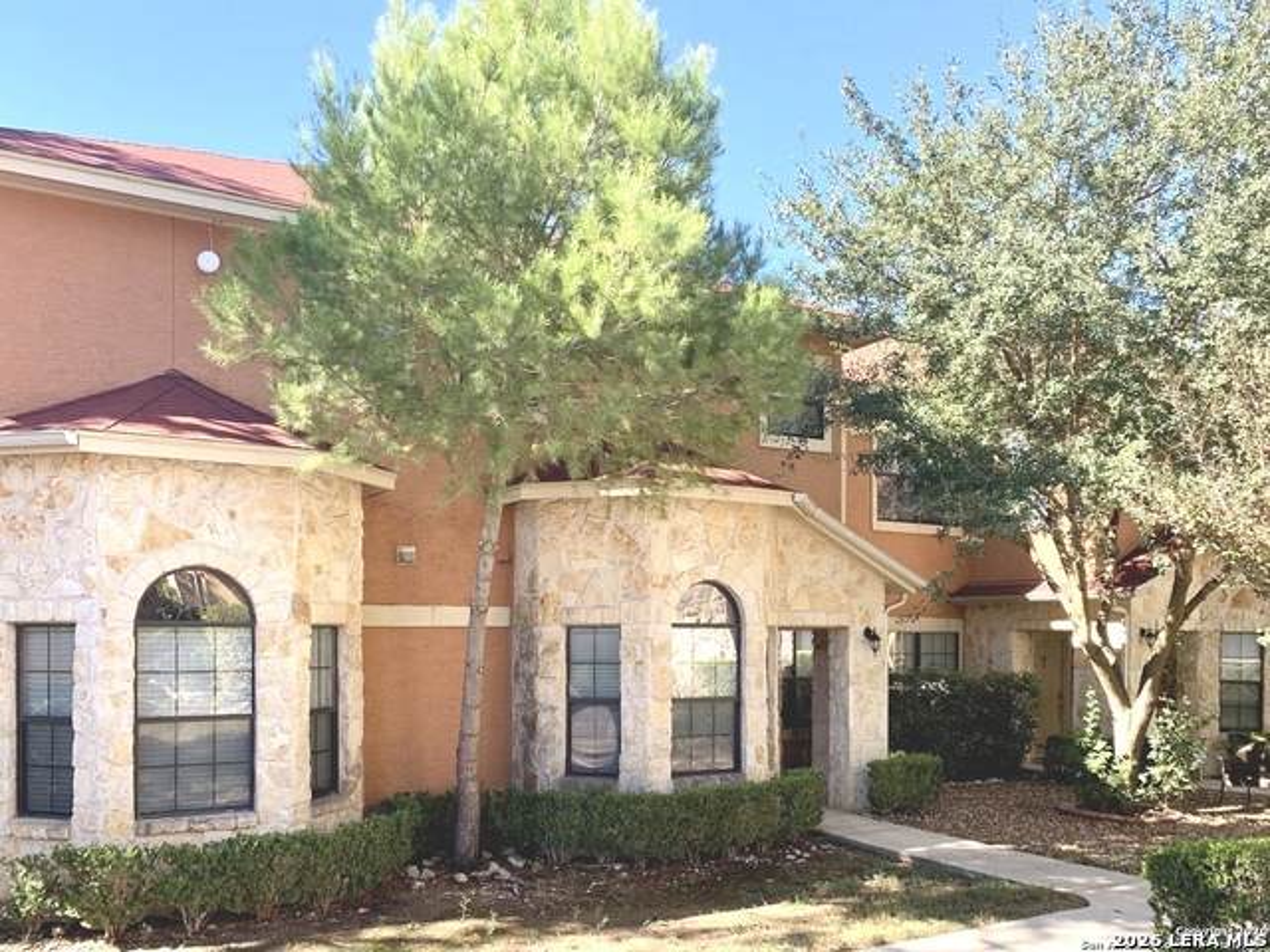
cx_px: 635
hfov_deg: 67.3
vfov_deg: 53.1
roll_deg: +1.0
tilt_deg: +9.0
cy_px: 476
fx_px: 954
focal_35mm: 26
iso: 25
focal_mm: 4.25
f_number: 1.8
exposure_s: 1/402
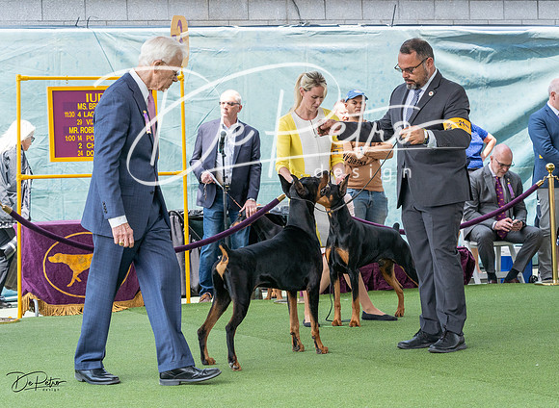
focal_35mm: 101
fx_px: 1614
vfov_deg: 14.4
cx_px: 280
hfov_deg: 19.7
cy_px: 183
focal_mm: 86
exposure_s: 1/1000
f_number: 6.3
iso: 1600
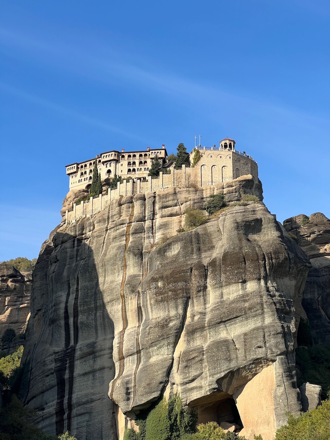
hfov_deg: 19.1
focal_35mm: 77
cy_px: 220
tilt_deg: +22.3
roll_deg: +1.0
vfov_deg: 25.3
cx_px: 165
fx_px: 979
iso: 32
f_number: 2.8
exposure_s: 1/475
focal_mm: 9
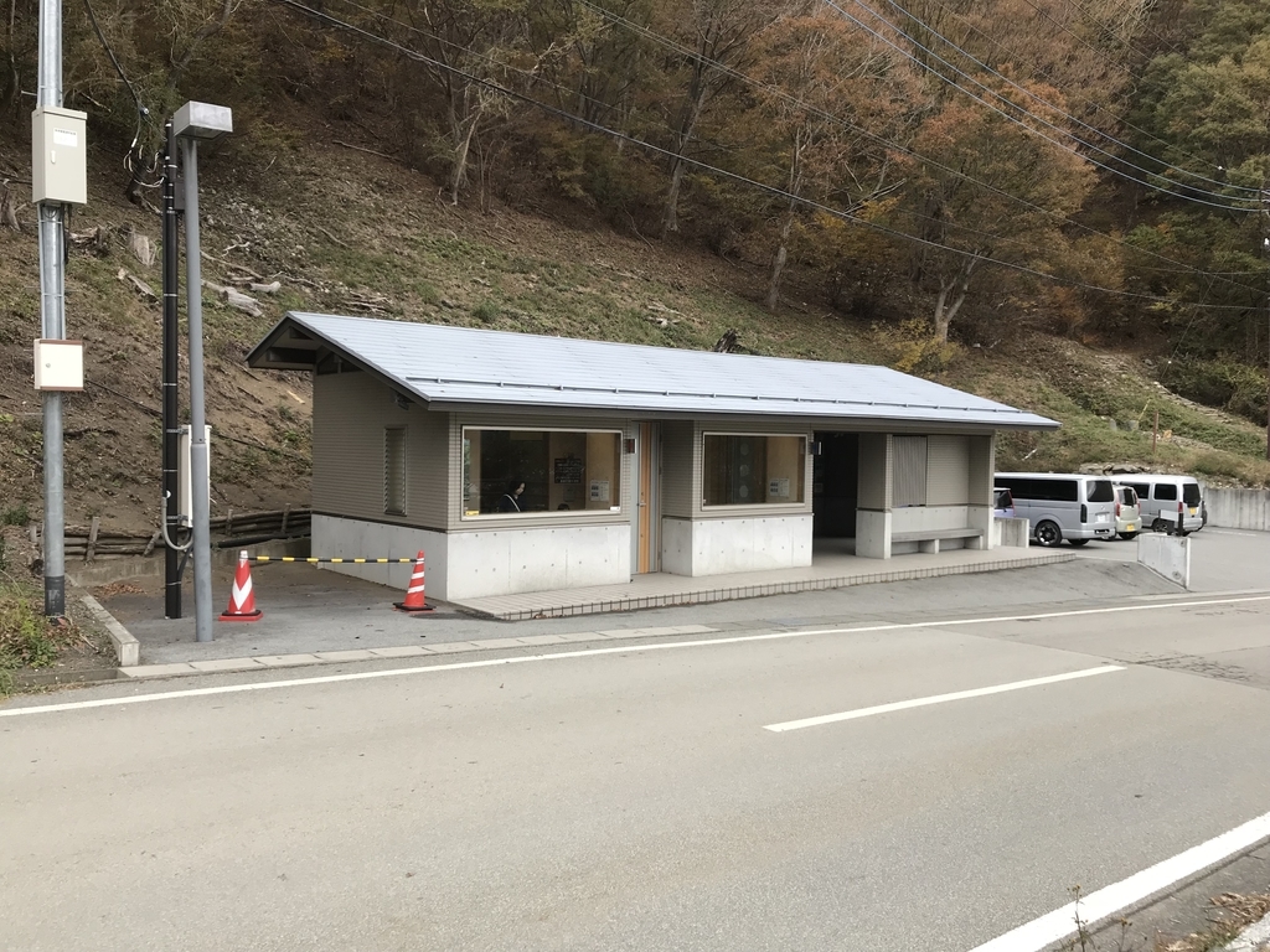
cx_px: 635
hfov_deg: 63.4
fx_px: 1027
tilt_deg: -0.7
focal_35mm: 28
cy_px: 476
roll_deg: -0.5
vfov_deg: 49.7
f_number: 1.8
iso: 20
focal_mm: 3.99
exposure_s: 1/145
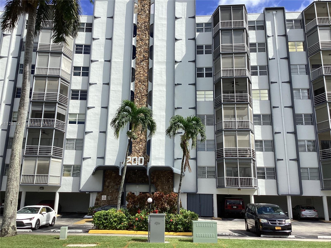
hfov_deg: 58.4
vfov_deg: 45.4
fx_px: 296
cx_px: 166
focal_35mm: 31
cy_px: 124
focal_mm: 3.3
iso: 25
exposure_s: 1/1431
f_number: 2.4
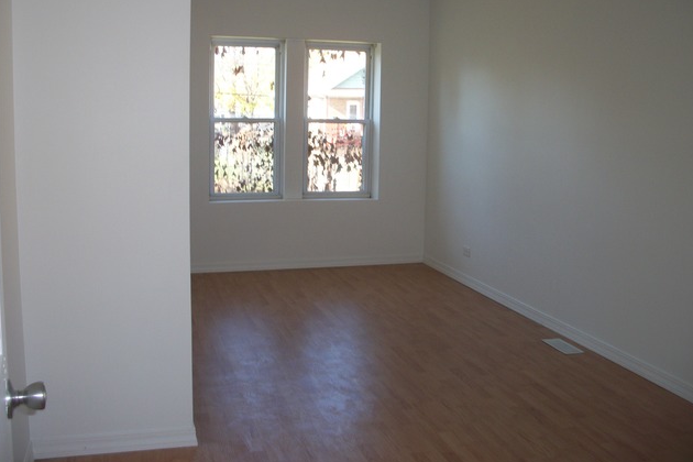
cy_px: 205
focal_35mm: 37
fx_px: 712
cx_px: 349
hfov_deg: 51.9
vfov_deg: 35.9
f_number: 3.1
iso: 80
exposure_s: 1/60
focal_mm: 6.3
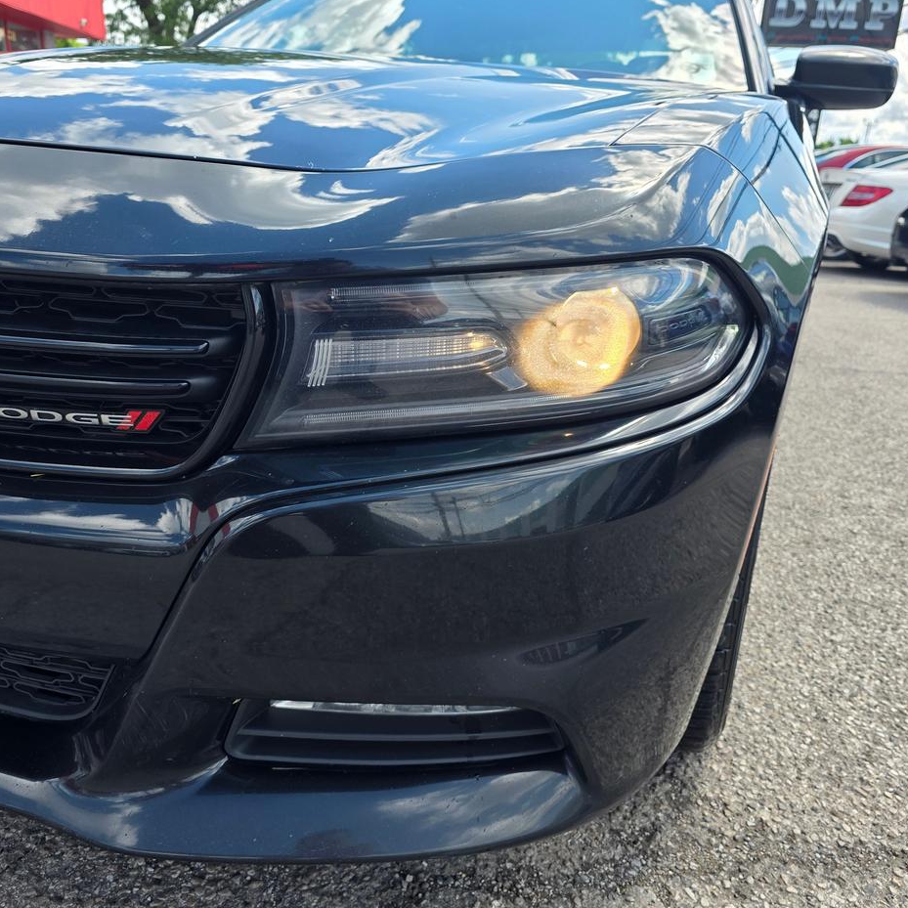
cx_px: 389
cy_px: 454
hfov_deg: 57.1
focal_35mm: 28
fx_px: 831
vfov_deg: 57.3
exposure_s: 1/1488
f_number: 1.7
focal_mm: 6.3
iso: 80
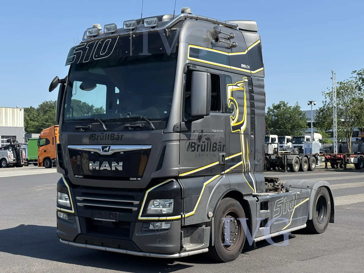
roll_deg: +1.7
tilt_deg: +1.0
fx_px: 547
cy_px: 136
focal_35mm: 52
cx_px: 182
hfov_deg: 36.8
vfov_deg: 28.0
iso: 50
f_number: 1.6
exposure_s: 1/2451
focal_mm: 5.96
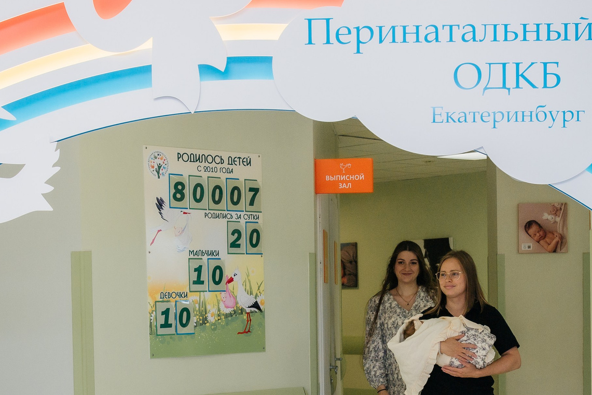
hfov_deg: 25.4
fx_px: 1315
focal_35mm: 80
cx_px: 283
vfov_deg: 16.7
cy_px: 380
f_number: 5.6
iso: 640
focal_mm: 35
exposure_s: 1/160
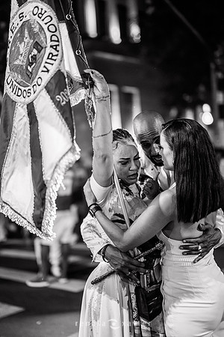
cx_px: 112
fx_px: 467
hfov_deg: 27.0
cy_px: 168
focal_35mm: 50
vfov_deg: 39.6
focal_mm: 50
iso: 2000
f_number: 1.2
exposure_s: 1/320
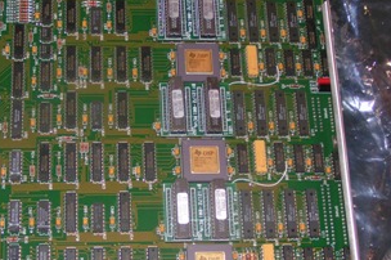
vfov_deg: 18.3
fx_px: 803
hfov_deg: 27.2
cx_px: 135
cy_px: 170
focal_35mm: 74
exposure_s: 1/60
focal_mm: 8.3
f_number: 3.2
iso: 200
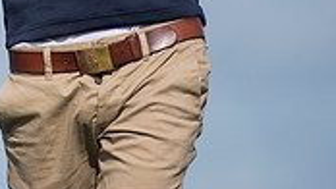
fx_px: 9313
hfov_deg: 2.1
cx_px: -216
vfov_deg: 1.2
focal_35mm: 1045
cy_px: -144
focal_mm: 300
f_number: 5.6
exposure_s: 1/3200
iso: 250
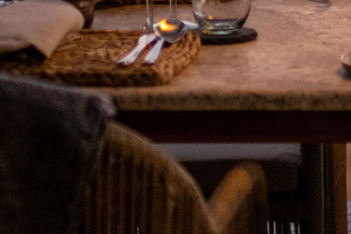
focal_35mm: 378
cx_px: 606
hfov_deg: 5.4
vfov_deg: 3.6
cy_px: -332
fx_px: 3685
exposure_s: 1/400
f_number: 1.6
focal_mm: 50
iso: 640
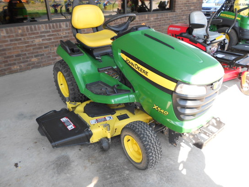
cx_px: 124
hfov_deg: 67.3
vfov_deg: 53.1
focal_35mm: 26
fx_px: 187
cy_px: 94
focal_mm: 4.6
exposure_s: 1/60
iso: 80
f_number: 3.2
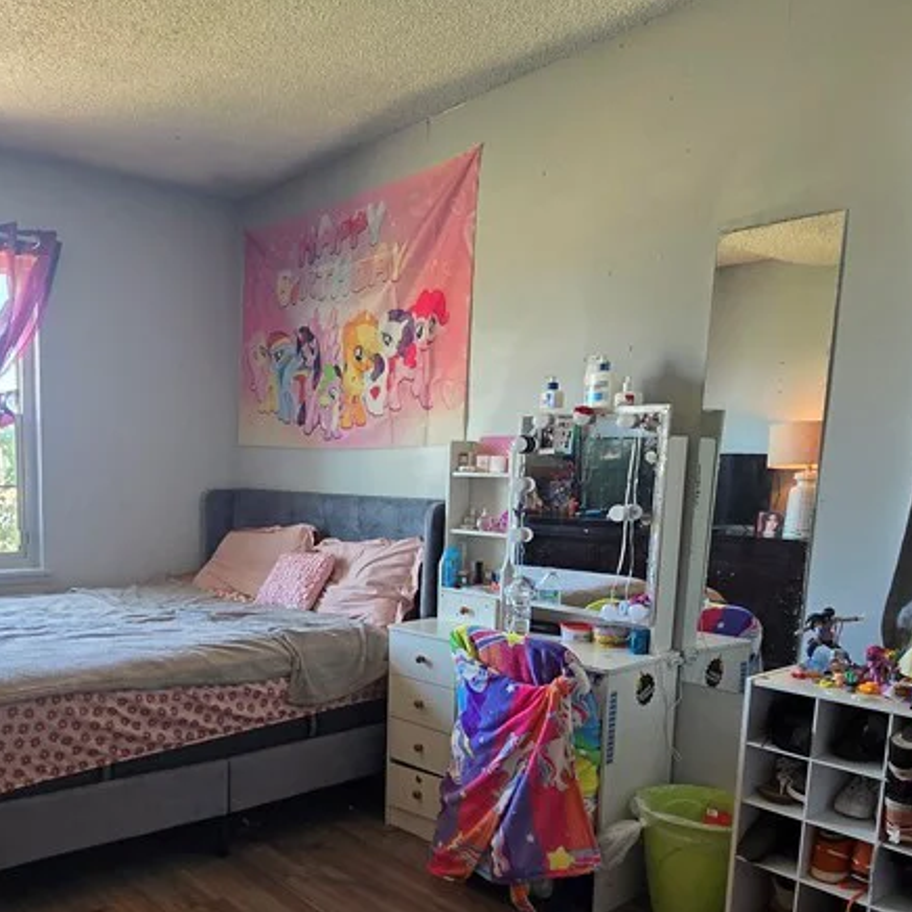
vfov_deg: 57.7
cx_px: 266
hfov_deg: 57.0
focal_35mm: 27
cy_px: 611
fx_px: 805
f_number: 2.2
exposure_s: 1/60
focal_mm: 2.2
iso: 250
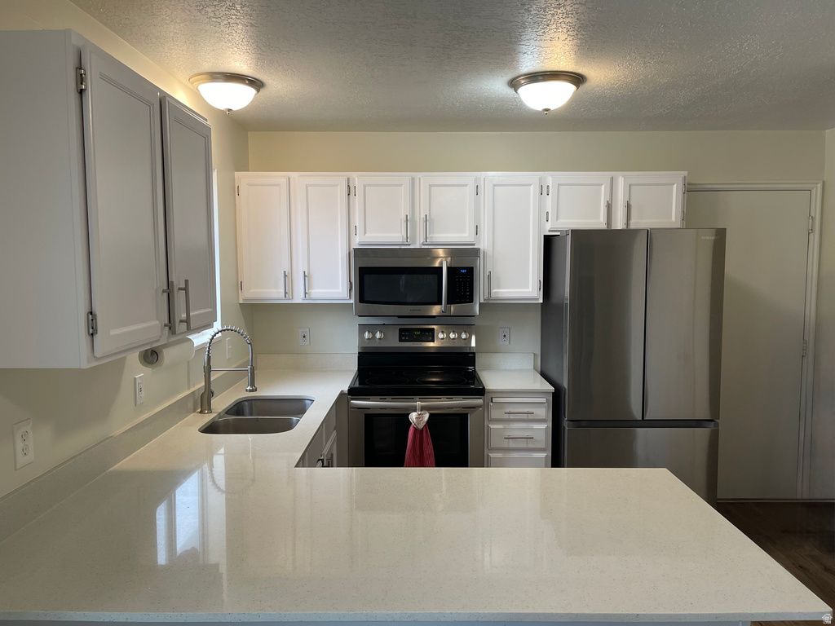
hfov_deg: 69.4
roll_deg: +0.8
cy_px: 313
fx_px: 603
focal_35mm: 25
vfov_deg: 54.9
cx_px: 418
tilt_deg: -5.7
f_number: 1.6
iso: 125
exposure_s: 1/120
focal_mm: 5.1
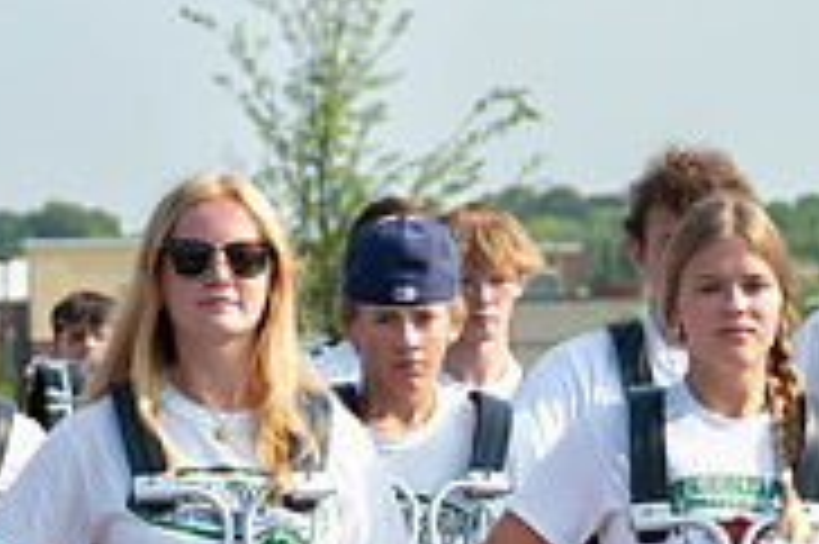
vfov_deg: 4.0
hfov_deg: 6.0
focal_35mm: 342
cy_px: 722
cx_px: 151
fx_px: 7773
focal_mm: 95
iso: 1250
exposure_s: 1/2000
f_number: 11
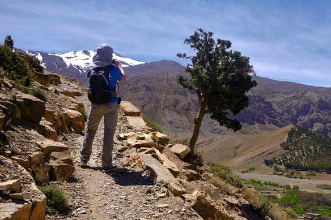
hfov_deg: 40.8
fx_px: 441
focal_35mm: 48
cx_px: 211
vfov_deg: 27.9
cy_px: 146
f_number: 11
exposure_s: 1/450
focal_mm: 23
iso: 400
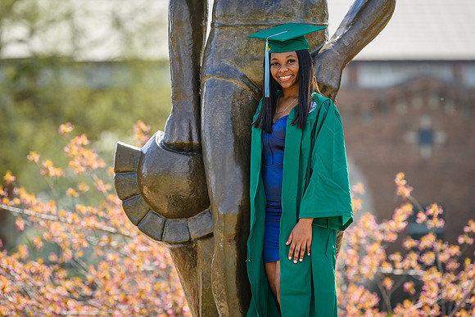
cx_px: 229
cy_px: 125
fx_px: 3205
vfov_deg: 5.7
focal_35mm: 243
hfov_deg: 8.5
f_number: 4
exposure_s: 1/2000
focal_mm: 200
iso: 400
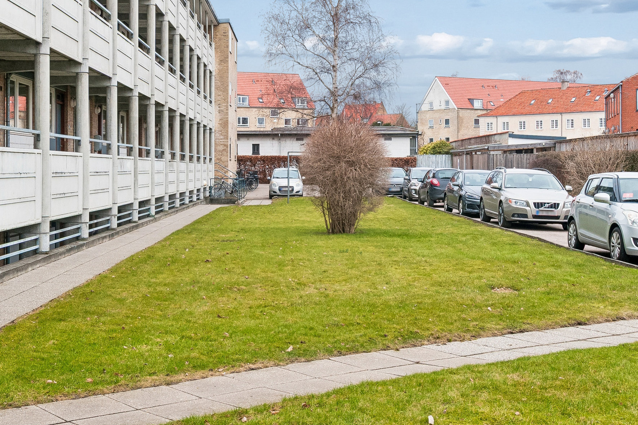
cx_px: 247
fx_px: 1081
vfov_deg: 22.2
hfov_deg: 32.8
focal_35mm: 61
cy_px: 149
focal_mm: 24
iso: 200
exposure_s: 1/80
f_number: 10
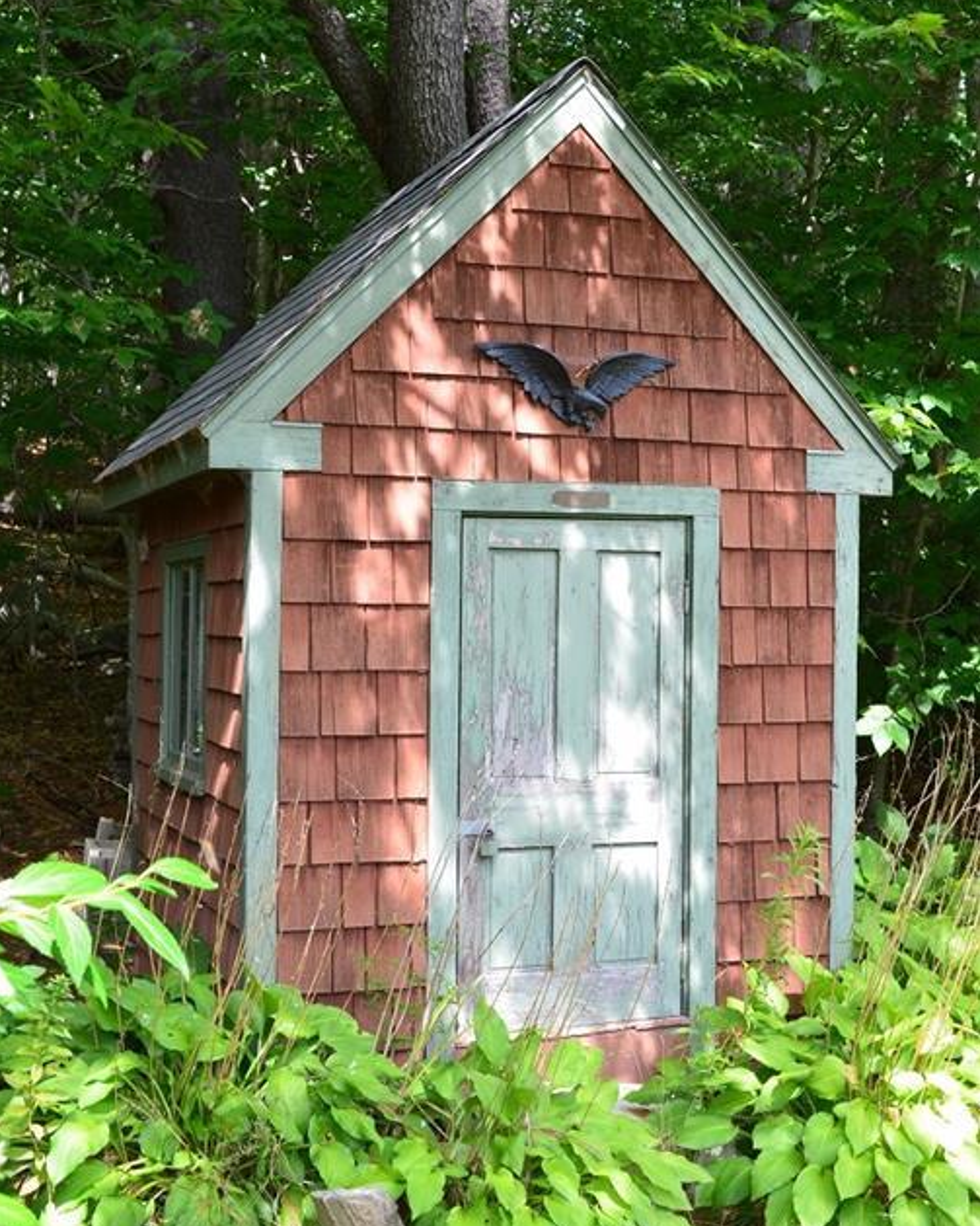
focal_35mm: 48
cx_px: 489
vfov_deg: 38.8
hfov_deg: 31.4
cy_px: 614
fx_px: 1741
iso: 400
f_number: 10
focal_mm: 28
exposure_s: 1/50
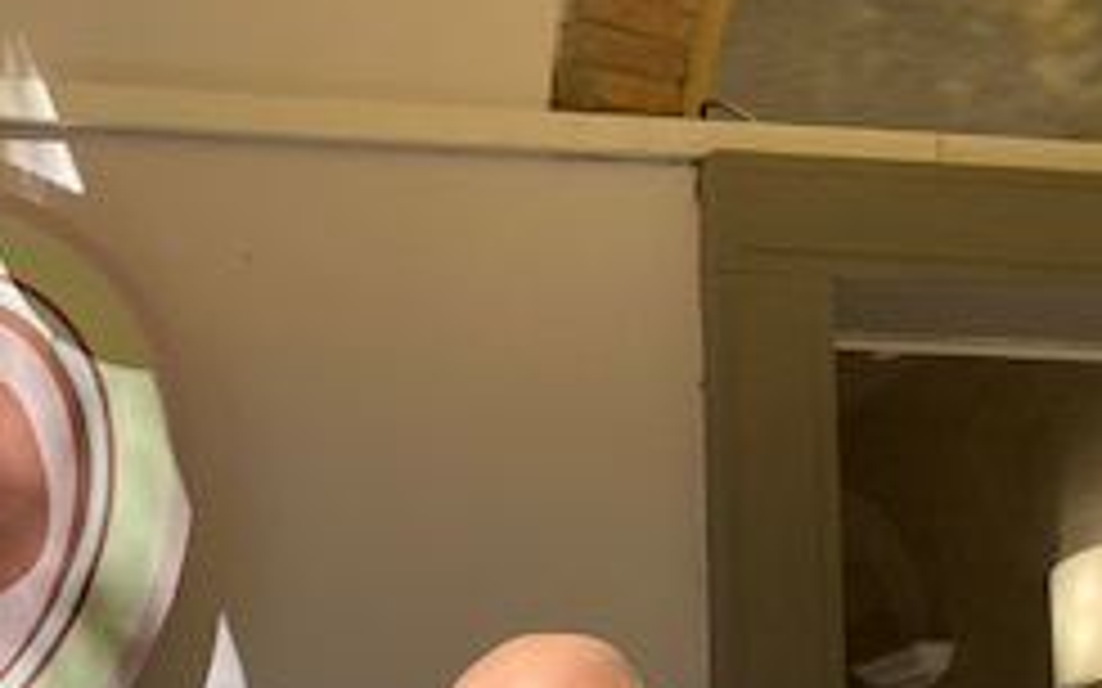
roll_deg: +0.1
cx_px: -36
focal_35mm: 72
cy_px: 958
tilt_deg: +3.4
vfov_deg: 16.8
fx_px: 2162
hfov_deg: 26.8
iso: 32
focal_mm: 4.25
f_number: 1.8
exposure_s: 1/1466
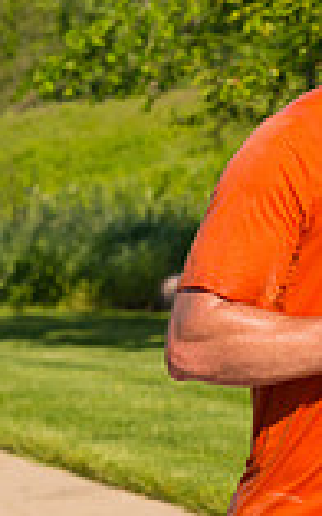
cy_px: 271
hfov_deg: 4.2
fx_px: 4329
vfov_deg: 6.8
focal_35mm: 308
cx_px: 519
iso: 400
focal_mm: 82
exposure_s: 1/2000
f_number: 5.6
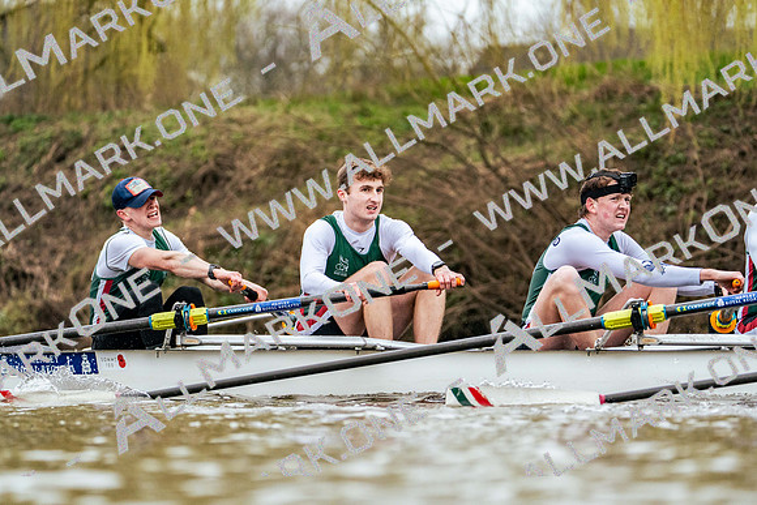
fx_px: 5826
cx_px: 378
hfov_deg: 7.4
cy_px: 252
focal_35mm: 277
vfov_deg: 5.0
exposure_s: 1/2000
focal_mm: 277
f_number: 6.3
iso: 4000
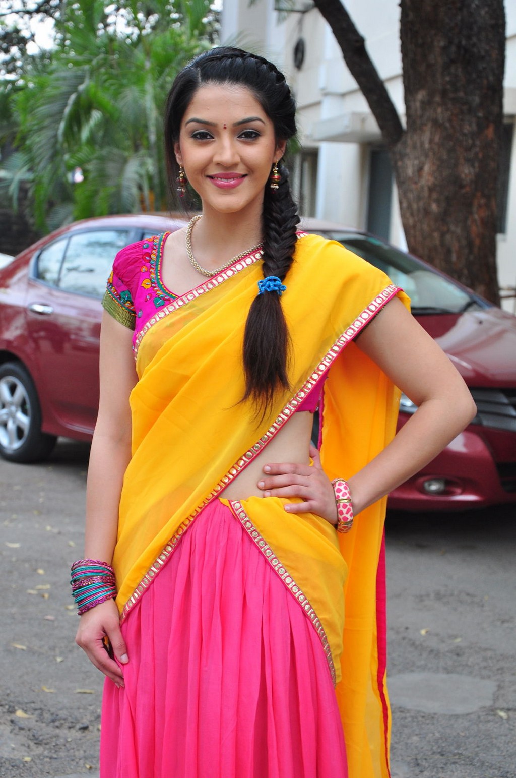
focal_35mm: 75
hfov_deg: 18.1
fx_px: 1617
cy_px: 389
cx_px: 258
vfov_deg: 27.0
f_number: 6.3
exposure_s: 1/125
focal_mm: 50
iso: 500
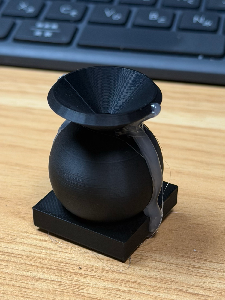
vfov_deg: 39.7
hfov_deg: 30.3
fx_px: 416
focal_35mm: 48
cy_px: 150
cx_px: 112
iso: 100
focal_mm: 6.76
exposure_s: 1/99
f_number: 1.78
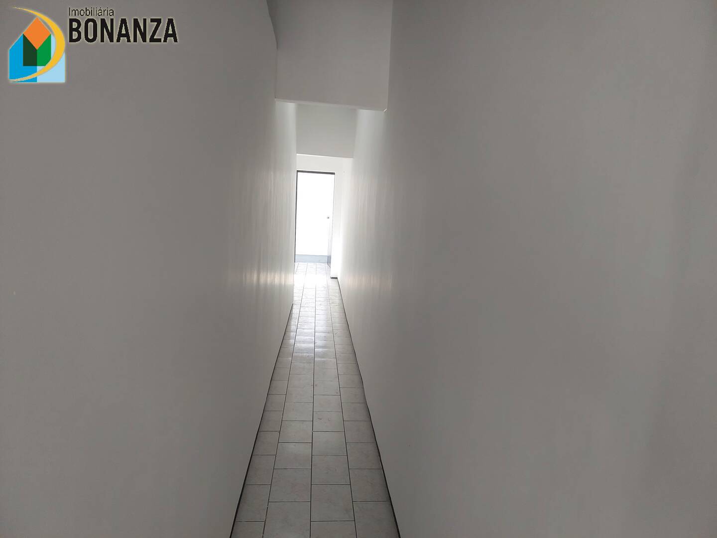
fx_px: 580
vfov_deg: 49.7
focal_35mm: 28
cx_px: 358
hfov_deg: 63.4
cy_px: 269
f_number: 1.8
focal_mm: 5.32
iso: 50
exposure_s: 1/100
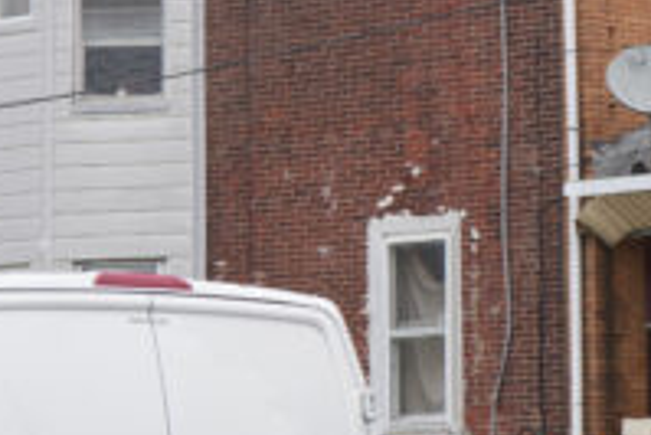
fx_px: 4289
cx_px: 950
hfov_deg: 8.5
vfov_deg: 5.8
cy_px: 121
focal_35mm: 237
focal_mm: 70
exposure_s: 1/500
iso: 125
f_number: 5
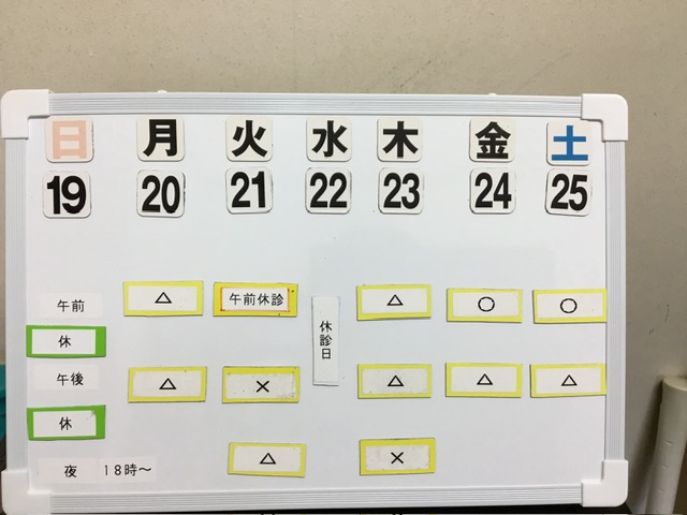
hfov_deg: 58.4
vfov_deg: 45.4
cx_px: 344
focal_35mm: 31
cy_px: 258
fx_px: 615
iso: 25
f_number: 2.4
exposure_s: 1/30
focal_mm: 3.3
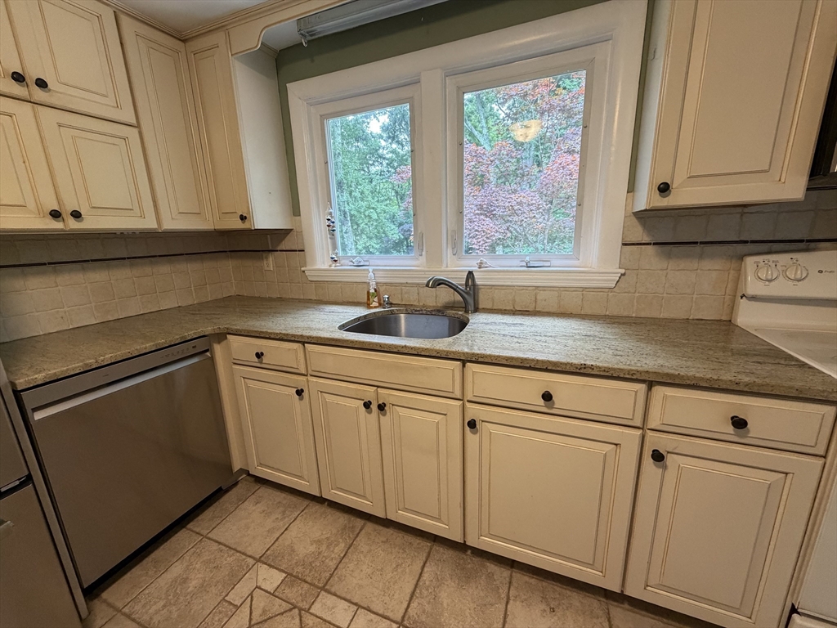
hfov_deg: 102.1
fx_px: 339
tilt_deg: -13.3
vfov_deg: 85.7
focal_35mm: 14
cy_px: 314
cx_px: 418
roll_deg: +2.5
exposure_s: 1/60
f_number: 2.2
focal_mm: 2.22
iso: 250
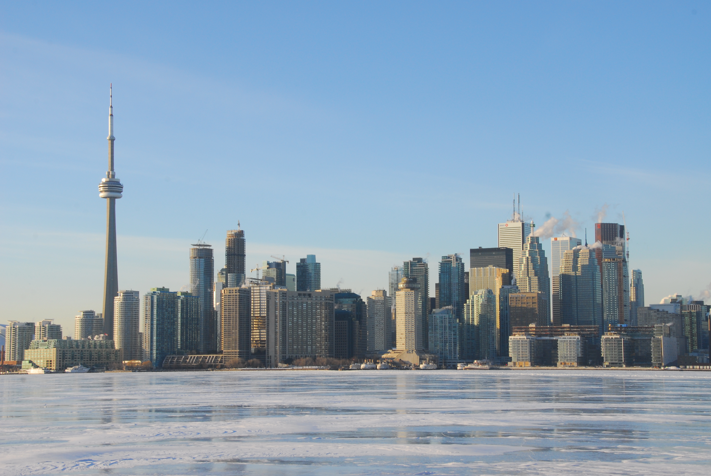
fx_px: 1364
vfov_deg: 19.8
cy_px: 238
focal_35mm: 69
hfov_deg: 29.2
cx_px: 356
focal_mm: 46
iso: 250
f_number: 16
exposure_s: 1/90
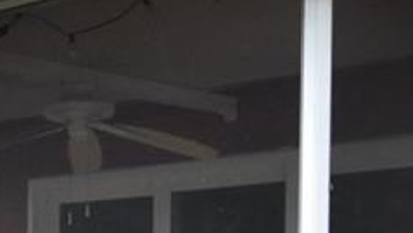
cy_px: 333
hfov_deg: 19.6
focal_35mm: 105
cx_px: -22
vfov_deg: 11.2
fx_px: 1151
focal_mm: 10
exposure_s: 1/4000
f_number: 3.5
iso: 800
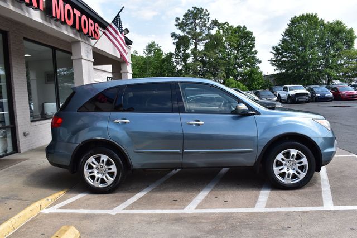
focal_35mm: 30
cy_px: 119
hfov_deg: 62.0
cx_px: 178
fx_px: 297
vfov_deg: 43.6
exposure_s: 1/400
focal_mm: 20
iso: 400
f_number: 11
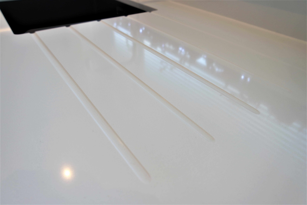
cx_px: 154
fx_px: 205
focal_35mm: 24
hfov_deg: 73.7
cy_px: 102
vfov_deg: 53.1
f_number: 3.5
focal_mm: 16
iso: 100
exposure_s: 1/80
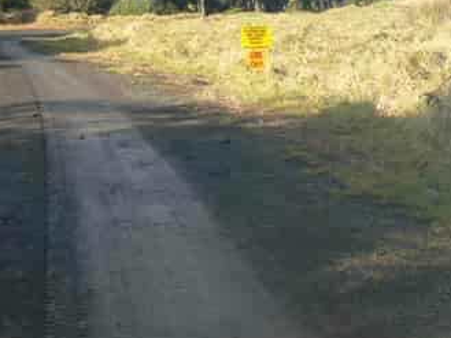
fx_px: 938
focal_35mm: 72
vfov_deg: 20.2
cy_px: 61
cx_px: 210
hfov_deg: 27.0
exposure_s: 1/200
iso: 80
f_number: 5.6
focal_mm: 6
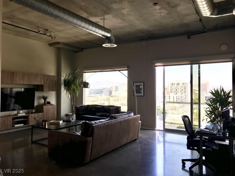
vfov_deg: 49.7
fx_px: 190
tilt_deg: +2.5
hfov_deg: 63.4
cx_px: 118
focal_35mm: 28
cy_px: 88
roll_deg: -0.8
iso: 25
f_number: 1.8
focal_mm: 3.99
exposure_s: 1/120
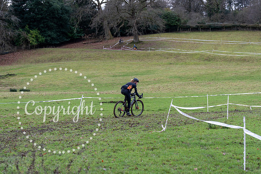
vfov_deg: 19.5
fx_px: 508
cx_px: 130
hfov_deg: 28.8
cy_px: 87
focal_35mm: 70
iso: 1250
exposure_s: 1/1000
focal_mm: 70
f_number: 3.5
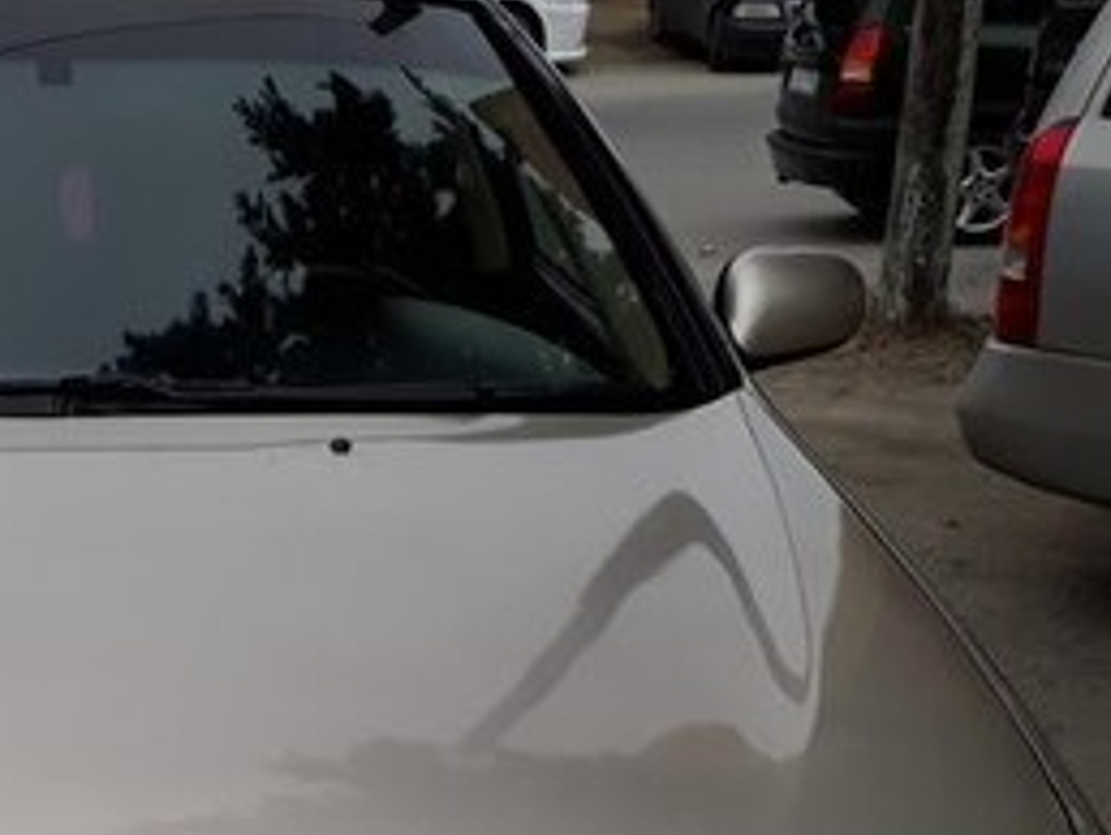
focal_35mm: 69
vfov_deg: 20.4
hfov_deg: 26.7
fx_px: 2217
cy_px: 919
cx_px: 22
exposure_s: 1/764
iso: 40
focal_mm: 3.6
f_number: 1.9
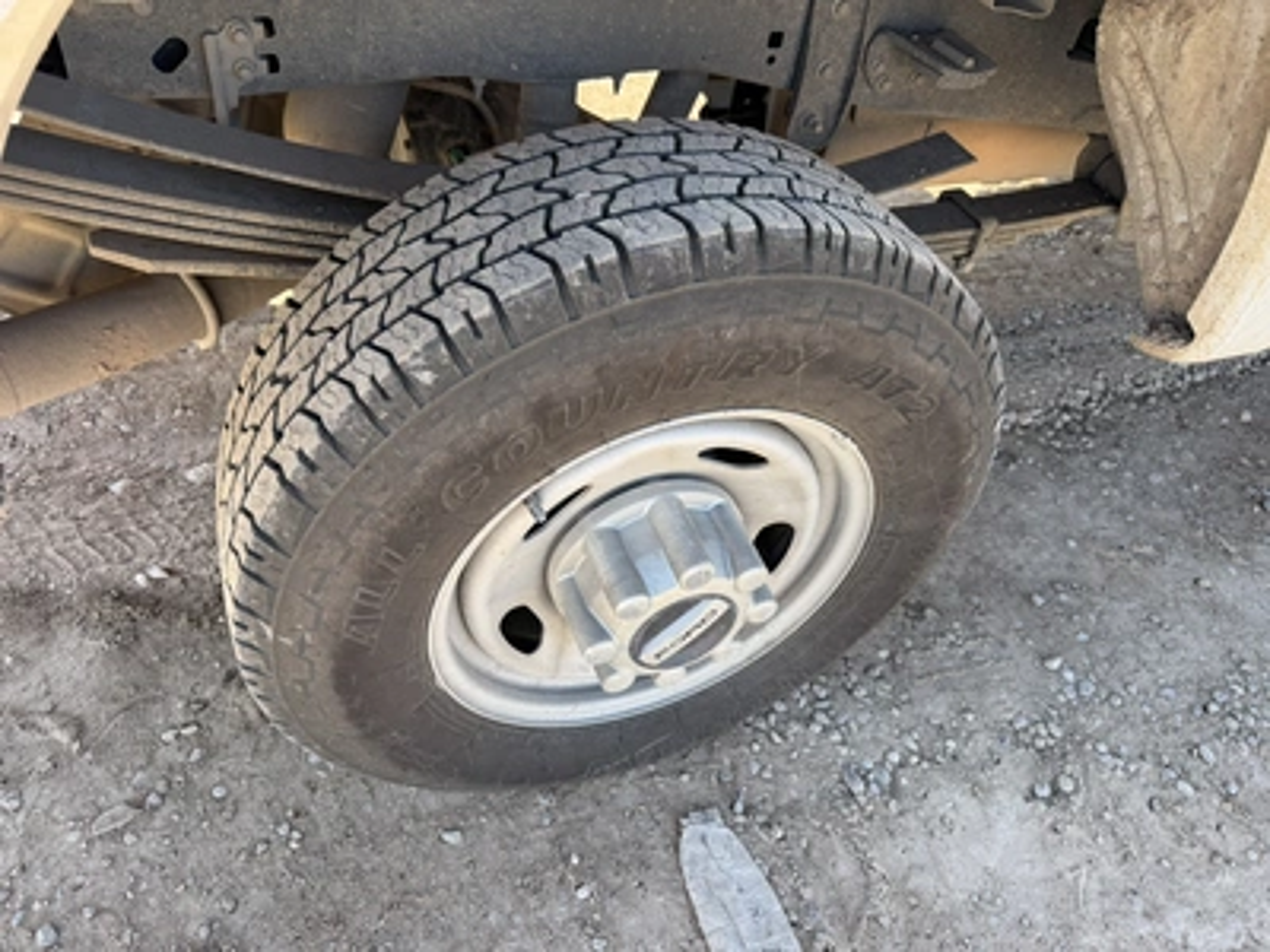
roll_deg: -8.4
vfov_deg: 56.8
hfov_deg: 71.6
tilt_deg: -39.9
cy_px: 476
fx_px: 881
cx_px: 635
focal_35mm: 24
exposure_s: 1/677
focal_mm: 6.76
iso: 100
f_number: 1.78
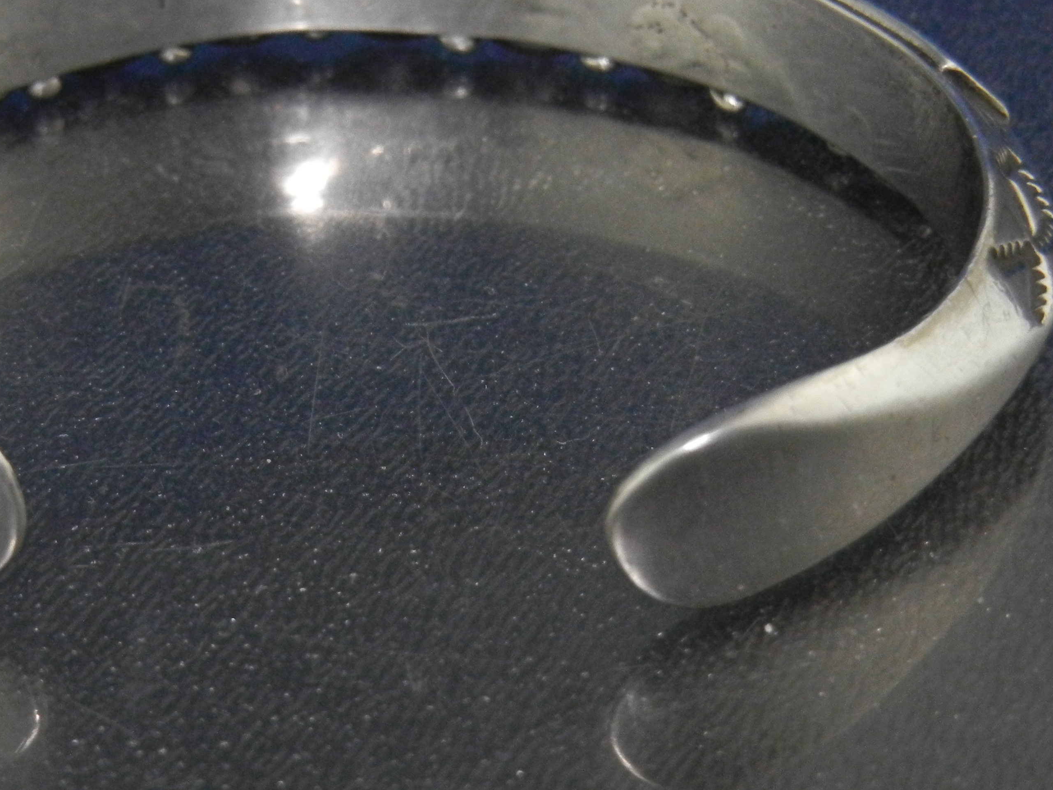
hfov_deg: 18.5
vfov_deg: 14.0
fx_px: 3225
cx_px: 348
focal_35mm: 106
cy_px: 340
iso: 800
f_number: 8.2
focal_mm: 12.2
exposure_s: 1/30
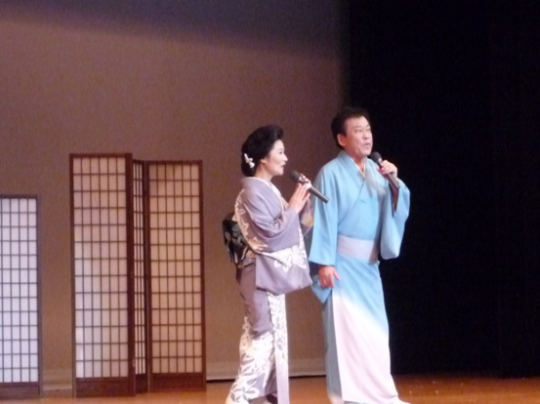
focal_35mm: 152
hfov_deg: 13.0
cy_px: 249
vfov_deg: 9.7
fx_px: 2370
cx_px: 315
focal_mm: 20.8
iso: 2000
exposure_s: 1/125
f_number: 5.8
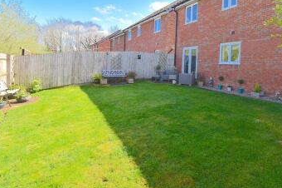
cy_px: 69
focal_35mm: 21
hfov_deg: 80.5
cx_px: 167
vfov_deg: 58.5
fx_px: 164
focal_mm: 10
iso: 200
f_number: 7.1
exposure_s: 1/250
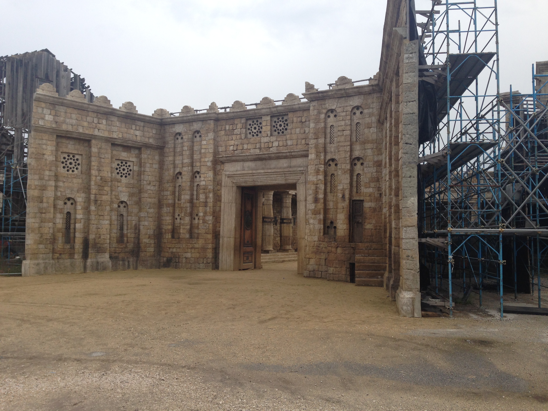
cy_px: 206
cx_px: 274
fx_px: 522
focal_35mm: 33
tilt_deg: +2.5
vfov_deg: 42.9
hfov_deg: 55.4
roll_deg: -0.3
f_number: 2.4
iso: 50
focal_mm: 4.12
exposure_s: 1/1130
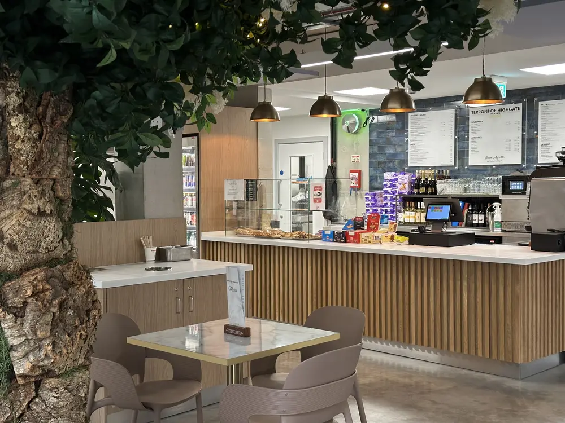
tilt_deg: -2.1
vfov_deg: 30.3
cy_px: 212
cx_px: 282
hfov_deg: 39.7
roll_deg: +0.1
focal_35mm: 48
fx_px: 783
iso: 64
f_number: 1.78
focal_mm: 6.86
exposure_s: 1/50
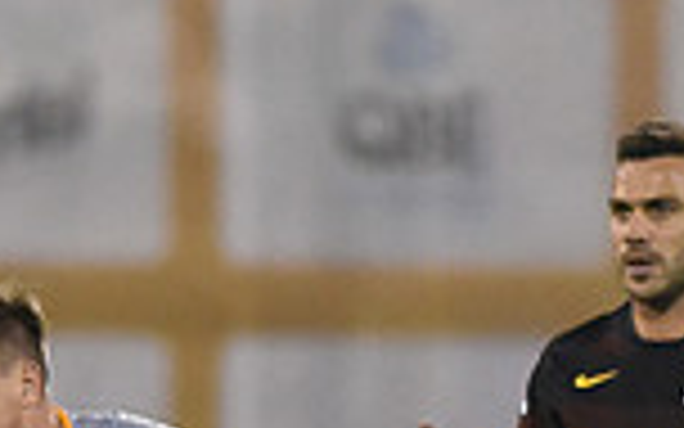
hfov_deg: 1.8
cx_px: -292
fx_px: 21698
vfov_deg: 1.1
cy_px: 759
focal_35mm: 1164
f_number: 2.8
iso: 2500
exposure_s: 1/1000
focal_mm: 300
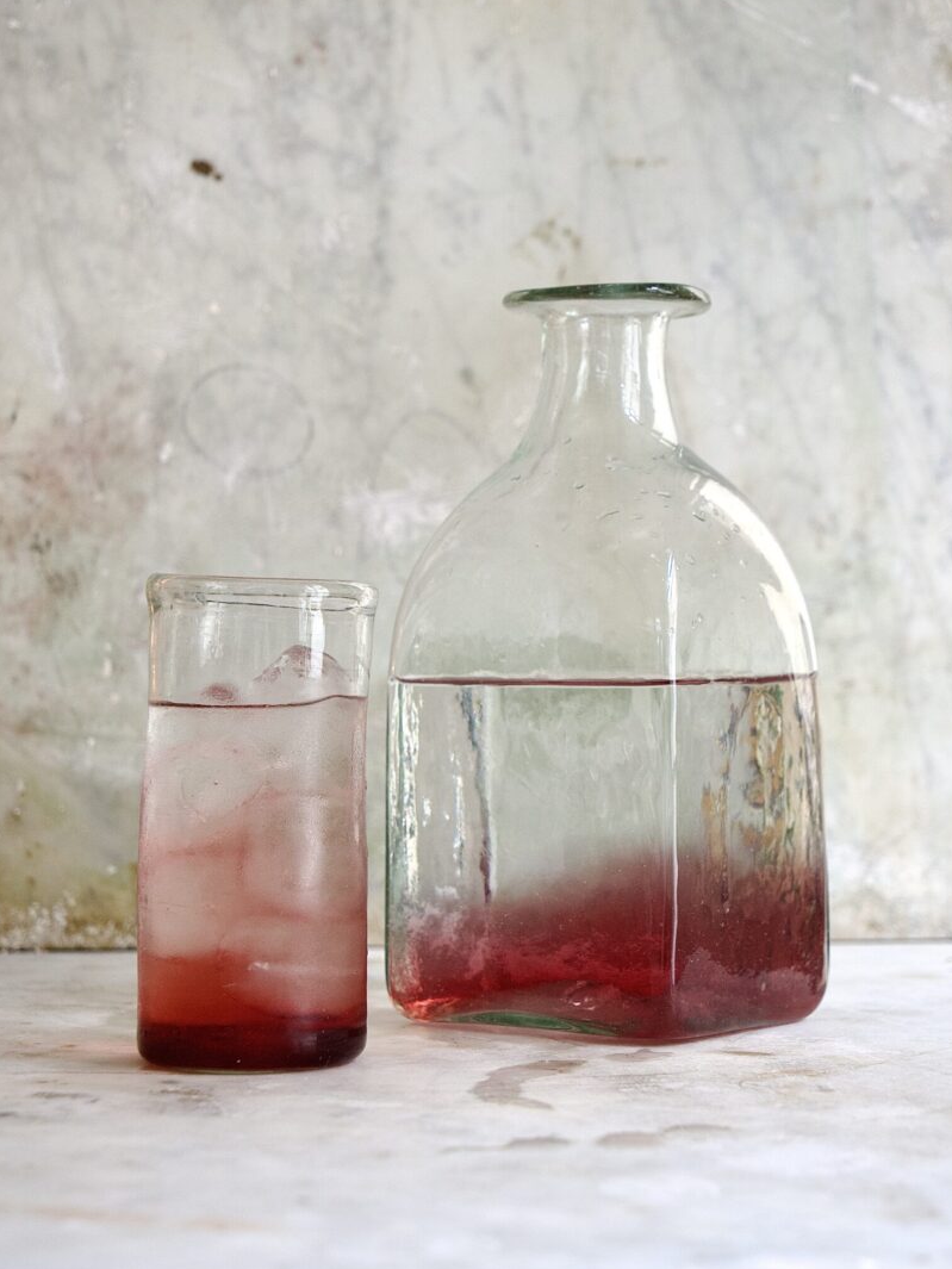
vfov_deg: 26.7
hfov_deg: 20.2
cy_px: 632
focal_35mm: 73
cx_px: 478
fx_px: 2676
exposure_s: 1/80
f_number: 3.9
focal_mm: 36
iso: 320
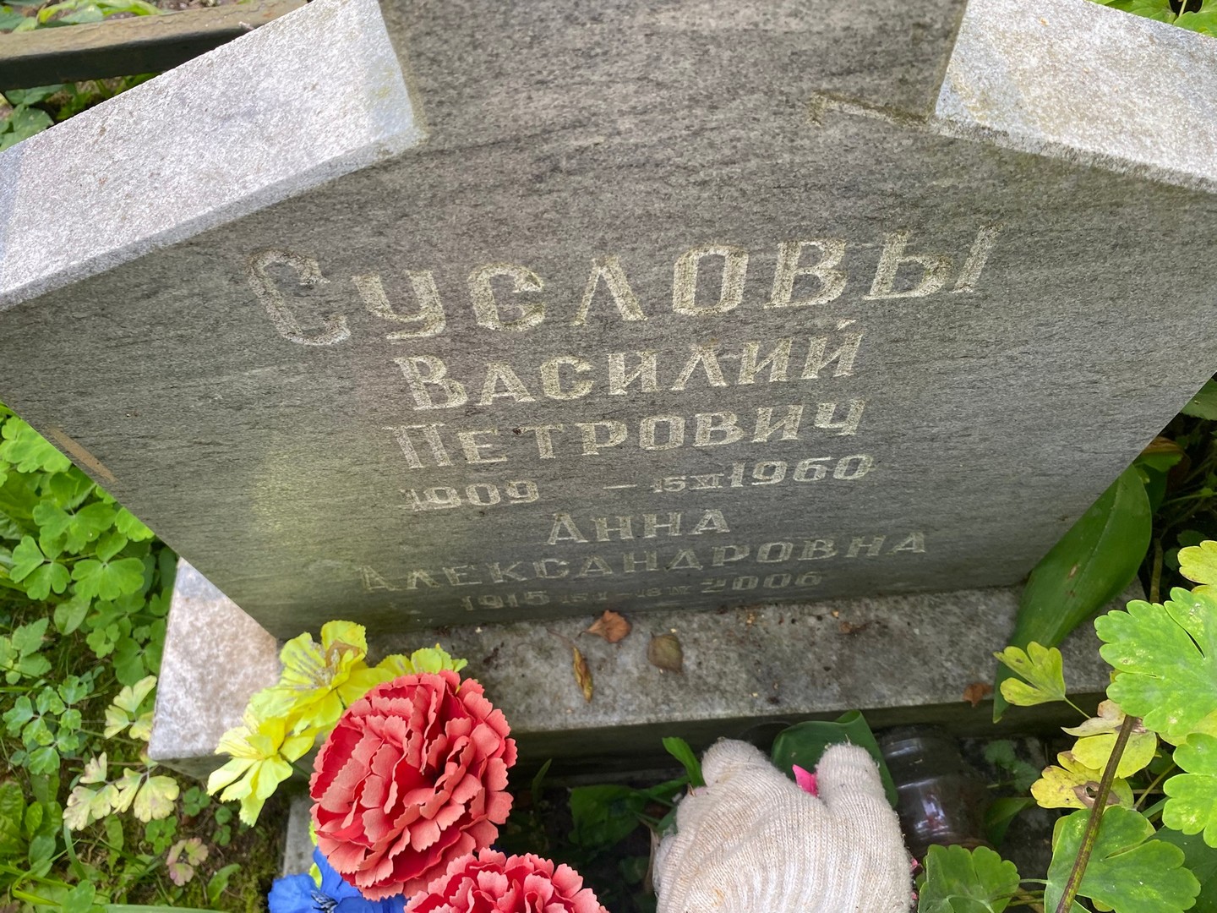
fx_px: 914
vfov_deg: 53.1
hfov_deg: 67.3
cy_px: 456
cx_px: 608
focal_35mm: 26
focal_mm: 4.25
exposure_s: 1/121
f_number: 1.8
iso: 50
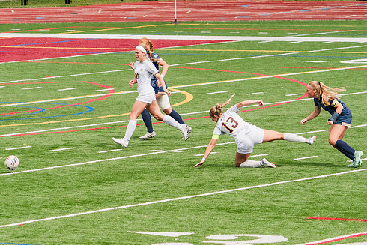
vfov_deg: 4.2
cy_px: 112
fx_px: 3355
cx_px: 155
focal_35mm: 329
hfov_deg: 6.3
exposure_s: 1/1600
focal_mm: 200
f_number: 5.6
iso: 400
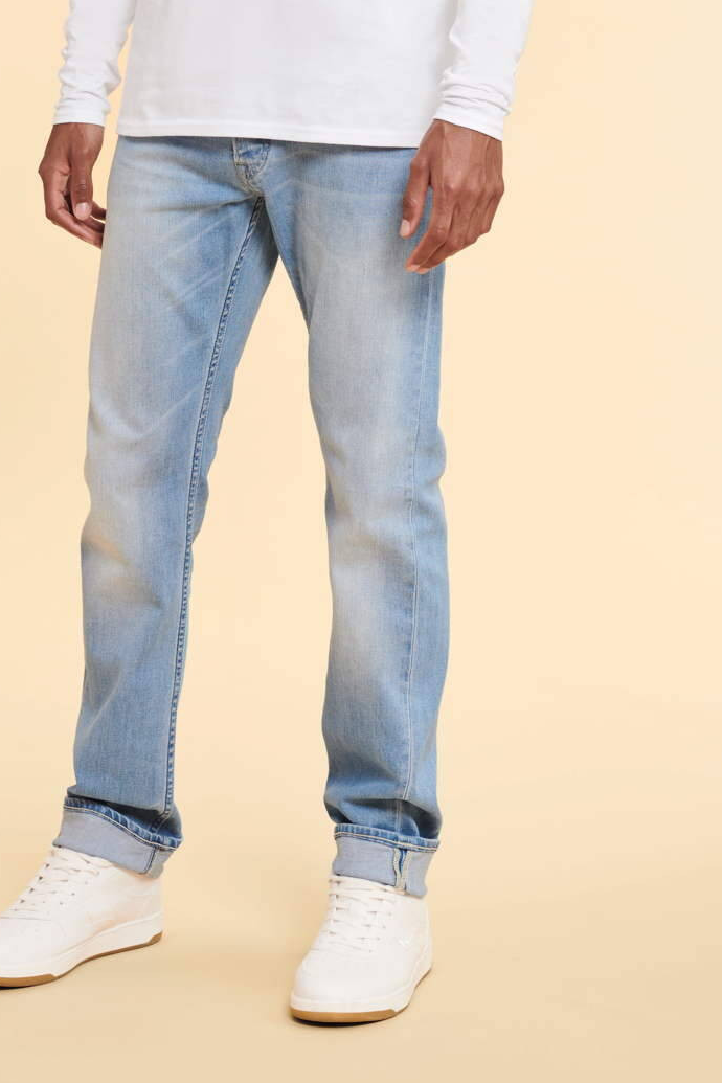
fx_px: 4031
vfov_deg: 15.1
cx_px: 290
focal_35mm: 134
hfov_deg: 10.2
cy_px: 73
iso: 200
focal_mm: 70
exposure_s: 1/250
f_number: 5.6
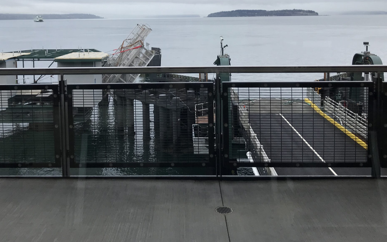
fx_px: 432
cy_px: 51
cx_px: 180
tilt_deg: -4.8
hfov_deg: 48.2
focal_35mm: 41
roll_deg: -0.1
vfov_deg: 30.5
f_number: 1.8
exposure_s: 1/347
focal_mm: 3.99
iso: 20
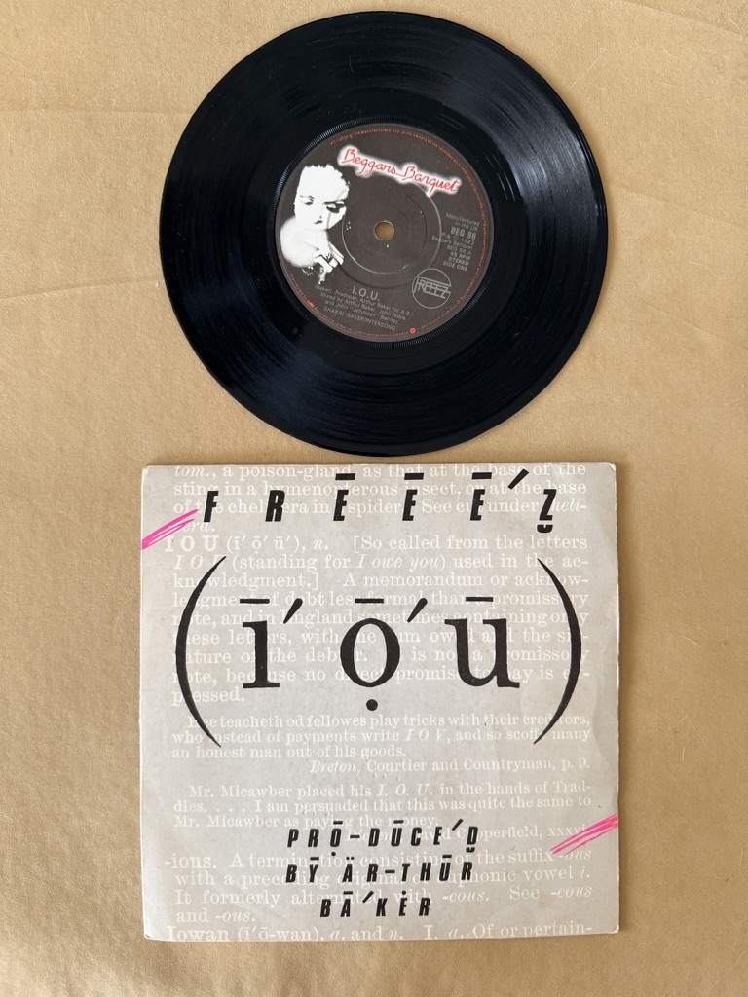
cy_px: 498
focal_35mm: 24
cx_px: 374
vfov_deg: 71.6
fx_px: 691
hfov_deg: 56.8
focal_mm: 6.76
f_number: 1.78
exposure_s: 1/50
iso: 200
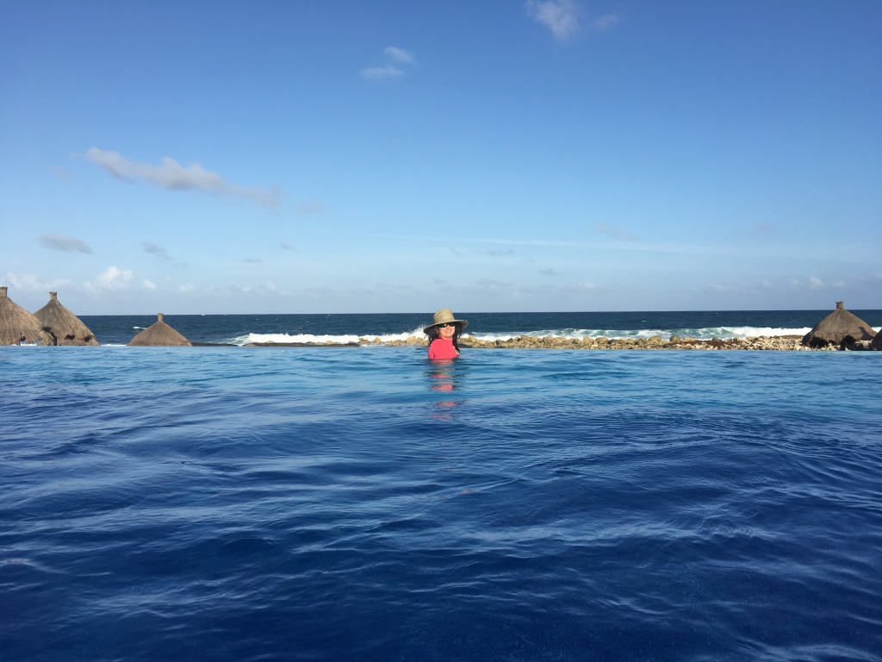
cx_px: 441
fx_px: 739
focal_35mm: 29
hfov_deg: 61.7
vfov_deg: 48.2
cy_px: 331
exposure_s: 1/1832
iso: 25
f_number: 2.2
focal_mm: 4.15
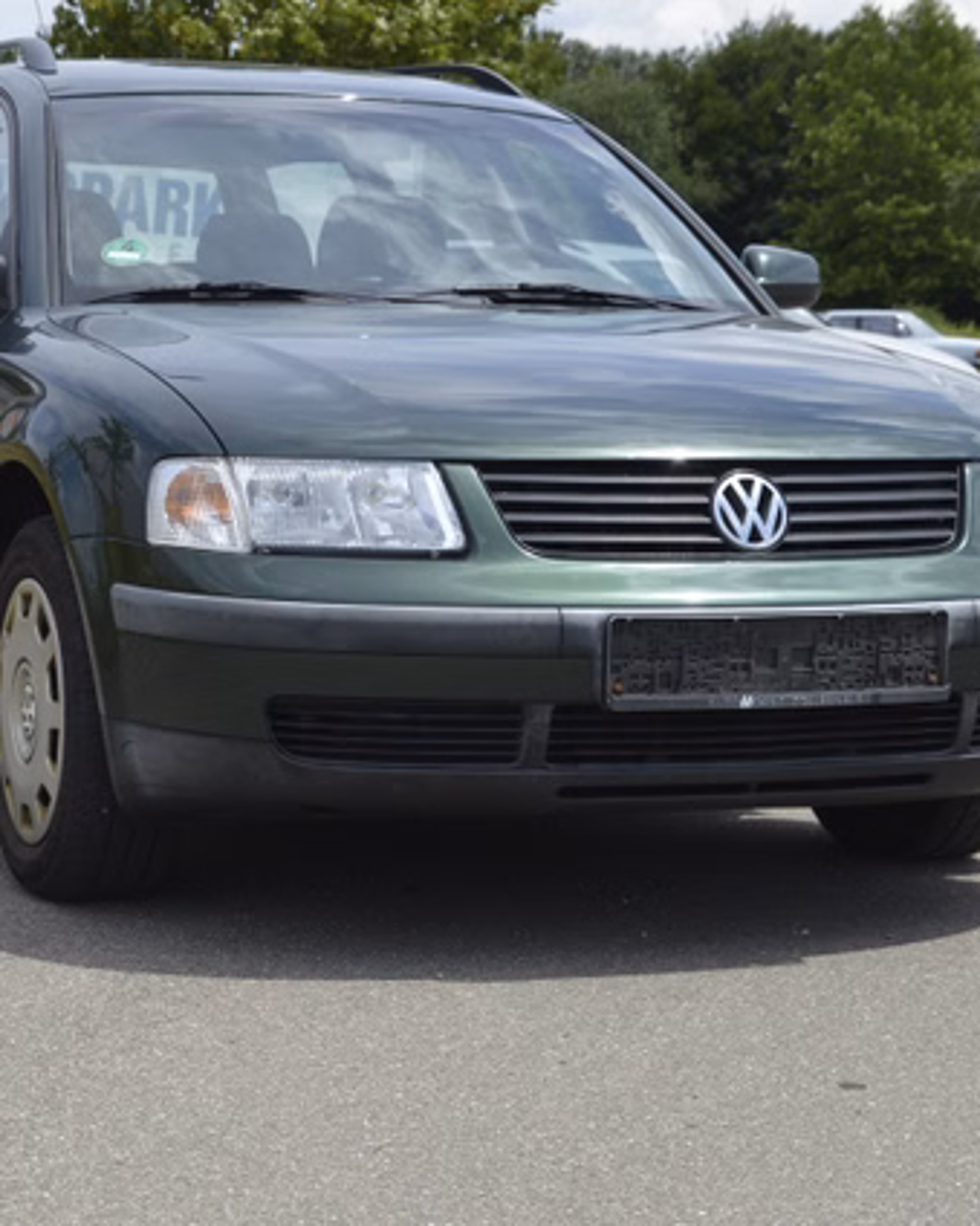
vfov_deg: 22.5
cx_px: 347
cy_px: 613
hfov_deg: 18.0
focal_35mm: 85
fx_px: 3083
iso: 100
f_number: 8
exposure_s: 1/250
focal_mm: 40
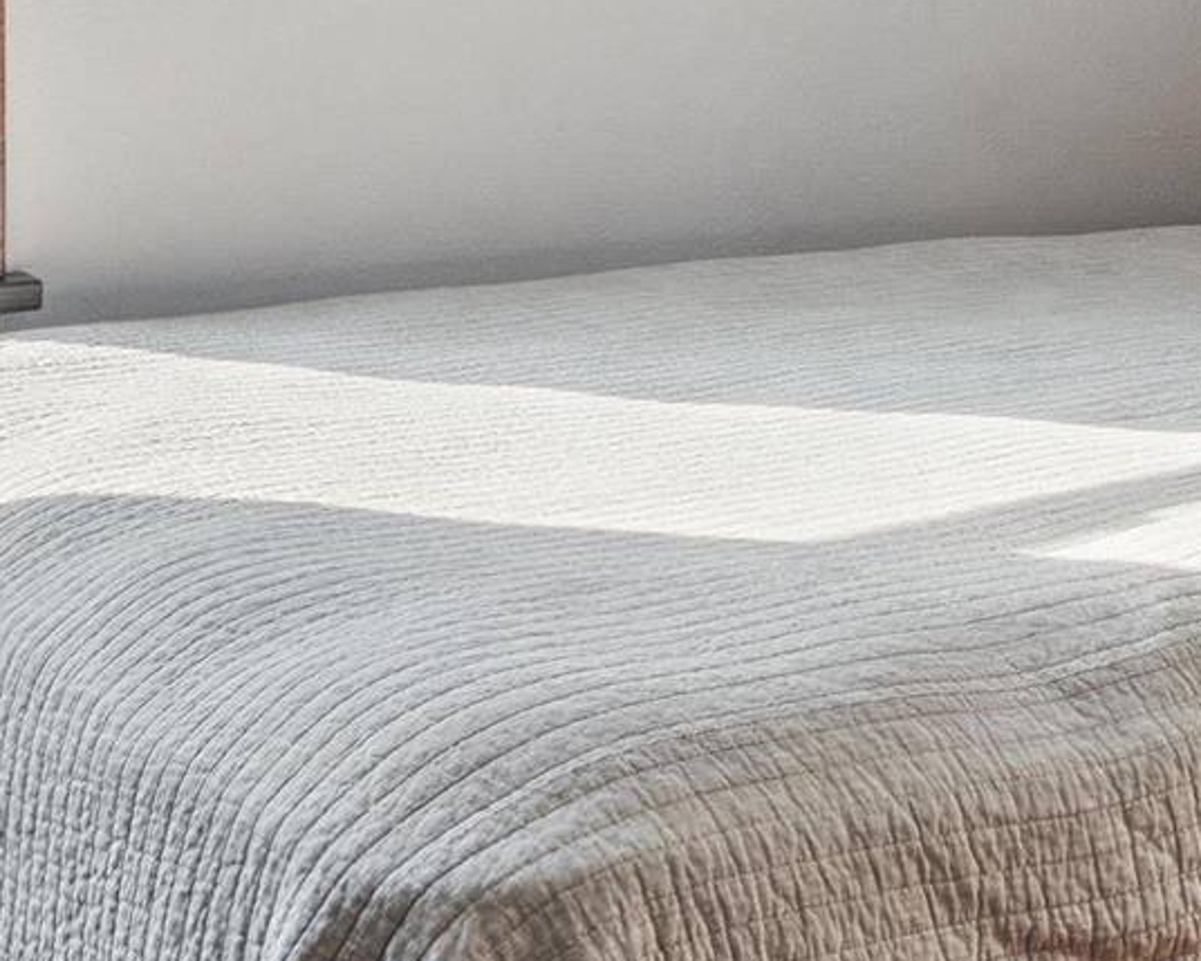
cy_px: -226
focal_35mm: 86
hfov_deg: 21.7
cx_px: 1107
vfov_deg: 17.0
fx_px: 3057
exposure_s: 1/60
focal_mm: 16
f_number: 10
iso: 800
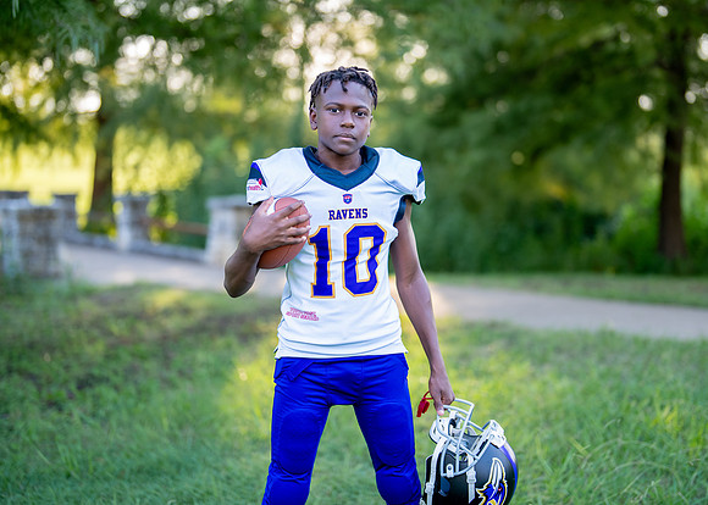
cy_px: 233
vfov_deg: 22.4
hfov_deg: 30.9
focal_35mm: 64
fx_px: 1279
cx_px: 371
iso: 160
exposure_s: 1/1000
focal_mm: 50
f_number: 1.2
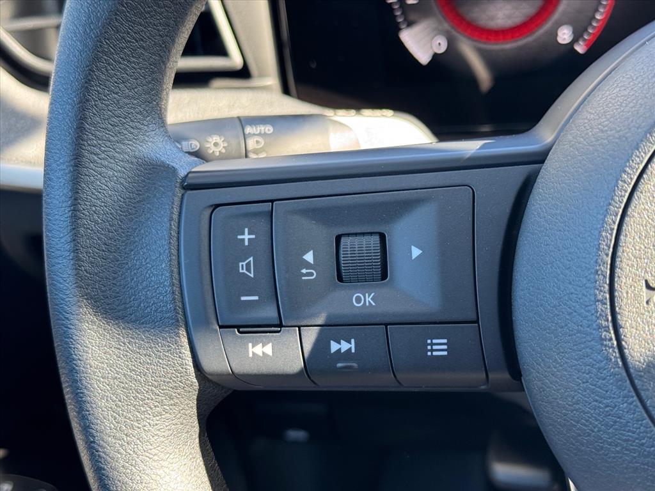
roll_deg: +7.5
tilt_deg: -25.6
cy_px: 246
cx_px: 328
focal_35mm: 48
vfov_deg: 30.3
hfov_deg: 39.7
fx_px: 908
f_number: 1.78
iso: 100
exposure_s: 1/120
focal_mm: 6.76
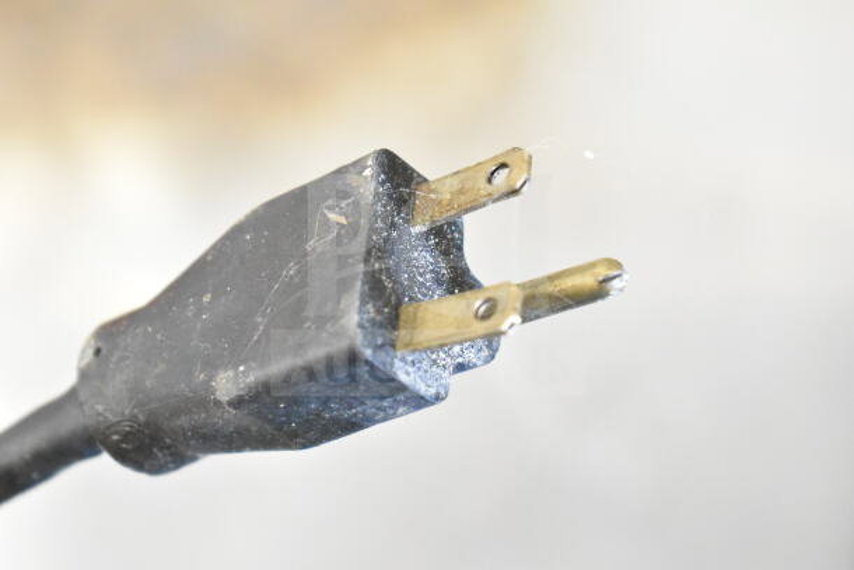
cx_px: 427
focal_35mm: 82
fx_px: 1957
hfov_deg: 24.6
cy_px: 285
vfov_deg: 16.6
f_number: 5.6
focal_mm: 55
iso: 14400
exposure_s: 1/100
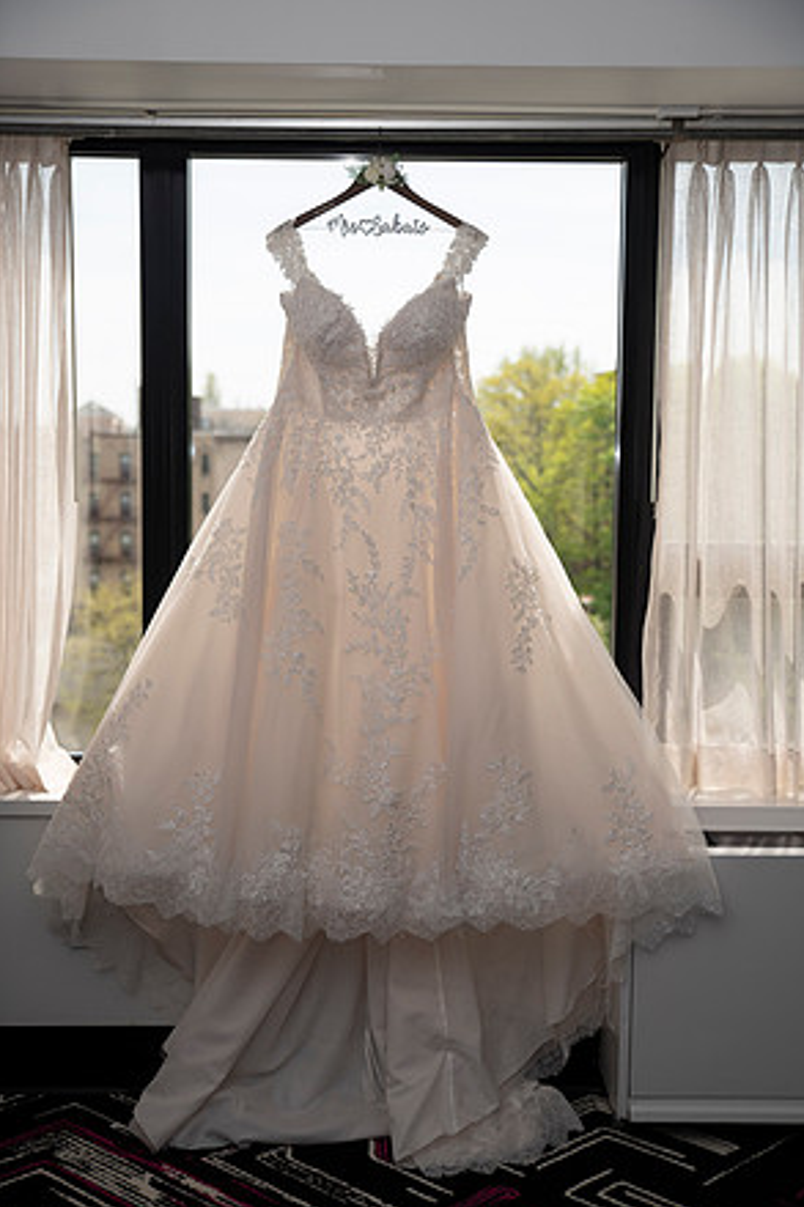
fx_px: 1576
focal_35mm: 47
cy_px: 612
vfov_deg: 41.9
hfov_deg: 28.6
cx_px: 405
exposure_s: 1/2000
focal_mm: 46
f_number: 2.8
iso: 400
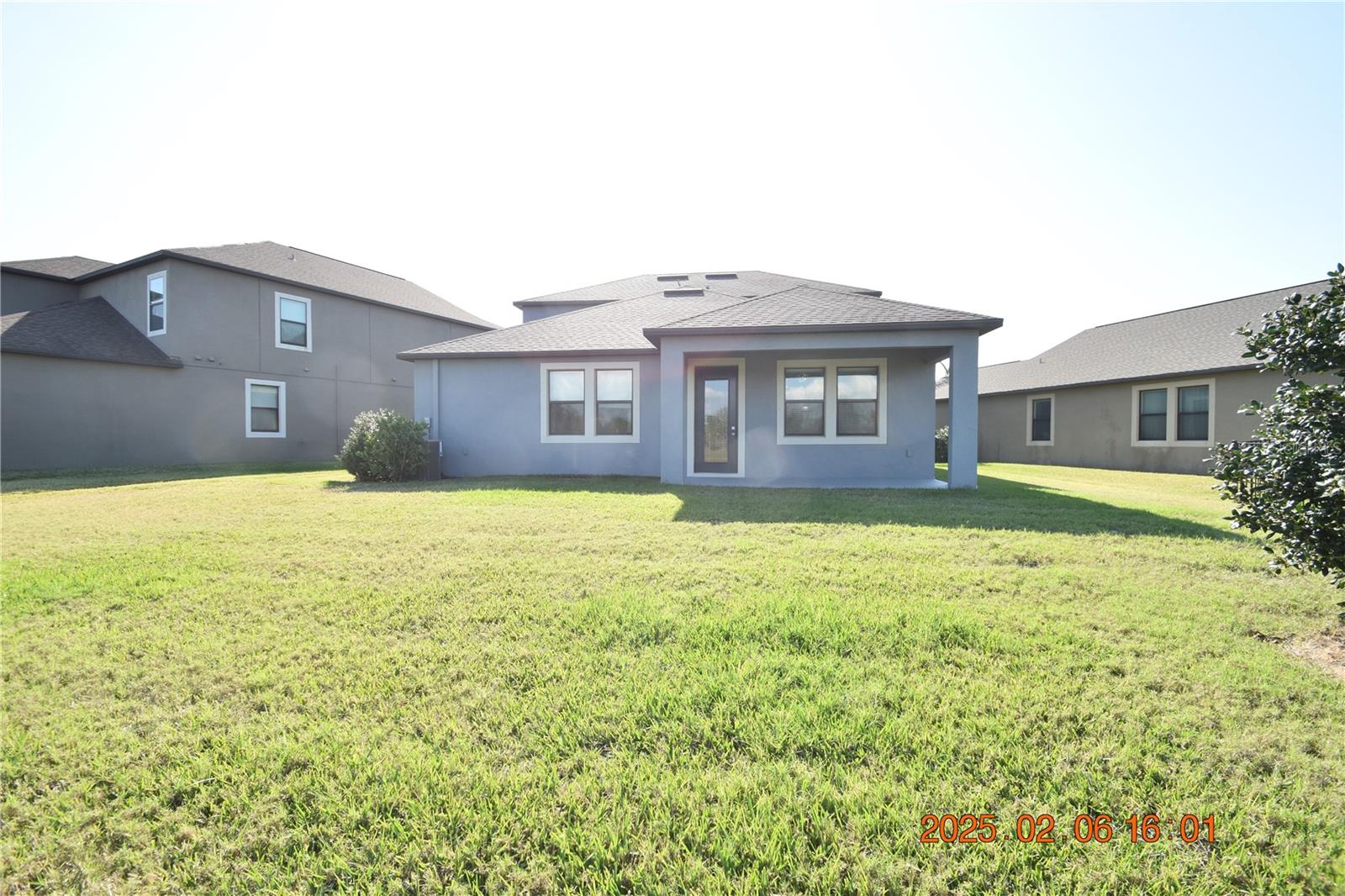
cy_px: 448
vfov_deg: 77.3
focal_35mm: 15
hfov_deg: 100.4
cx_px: 672
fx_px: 560
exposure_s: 1/250
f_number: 8
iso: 200
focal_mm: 10
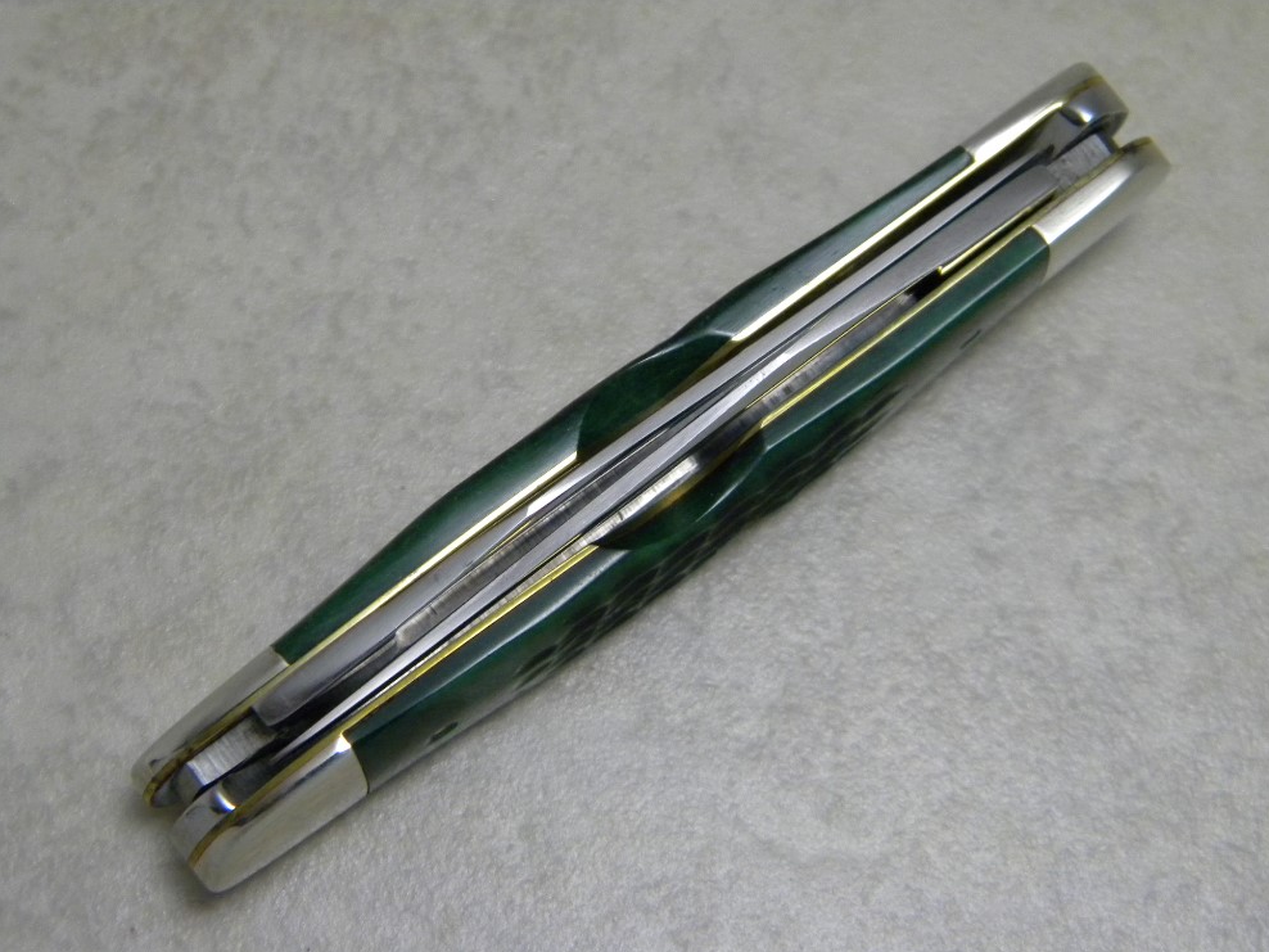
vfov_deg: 17.6
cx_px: 641
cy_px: 480
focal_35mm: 84
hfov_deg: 23.3
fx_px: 3079
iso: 400
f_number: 4.5
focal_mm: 15.1
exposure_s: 1/41.3
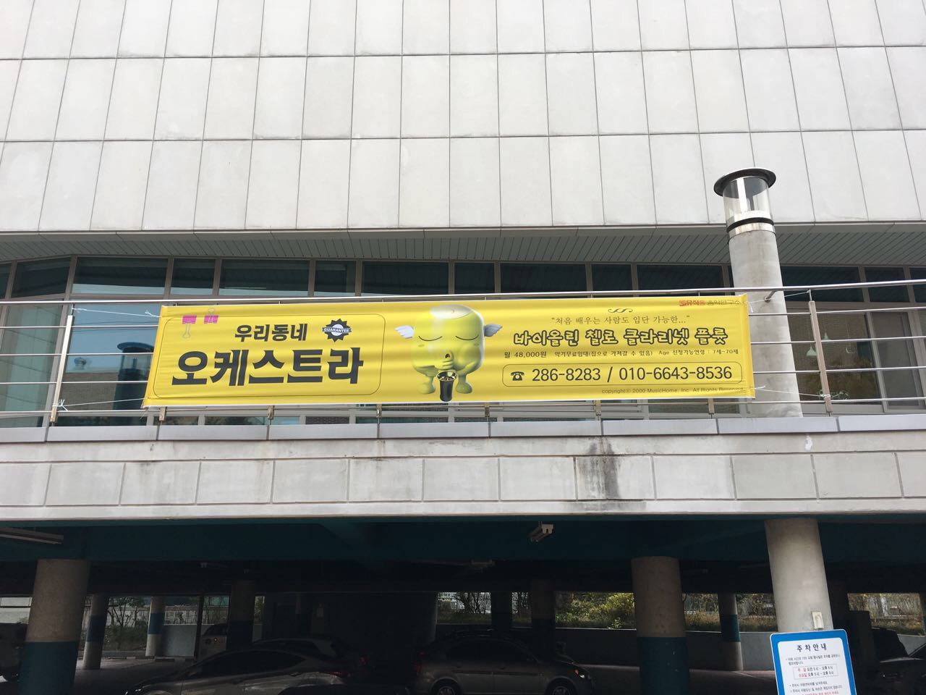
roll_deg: +0.0
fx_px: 776
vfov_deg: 48.2
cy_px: 348
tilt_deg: +17.9
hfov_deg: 61.7
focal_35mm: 29
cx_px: 463
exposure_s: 1/326
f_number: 2.2
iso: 25
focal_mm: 4.15
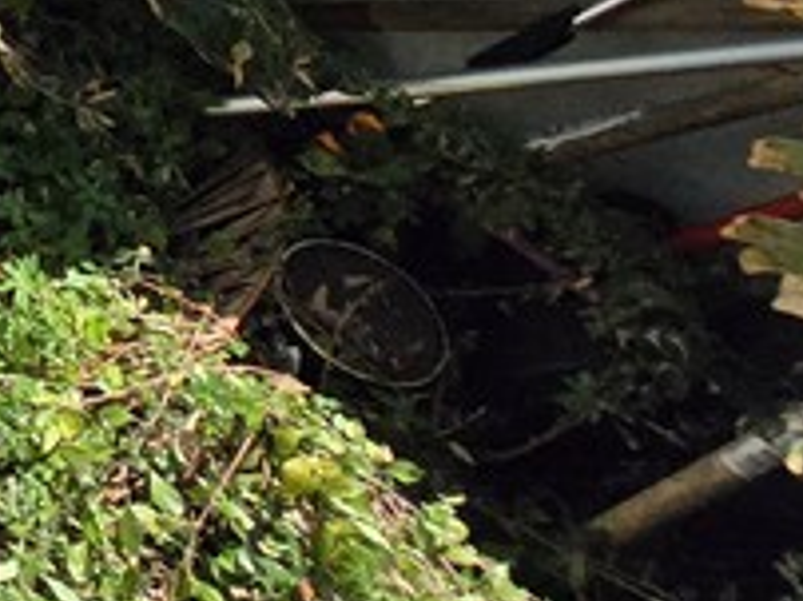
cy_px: -474
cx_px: -1002
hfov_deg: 16.5
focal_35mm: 66
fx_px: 1529
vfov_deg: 17.9
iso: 50
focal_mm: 2.2
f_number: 2.2
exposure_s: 1/1387
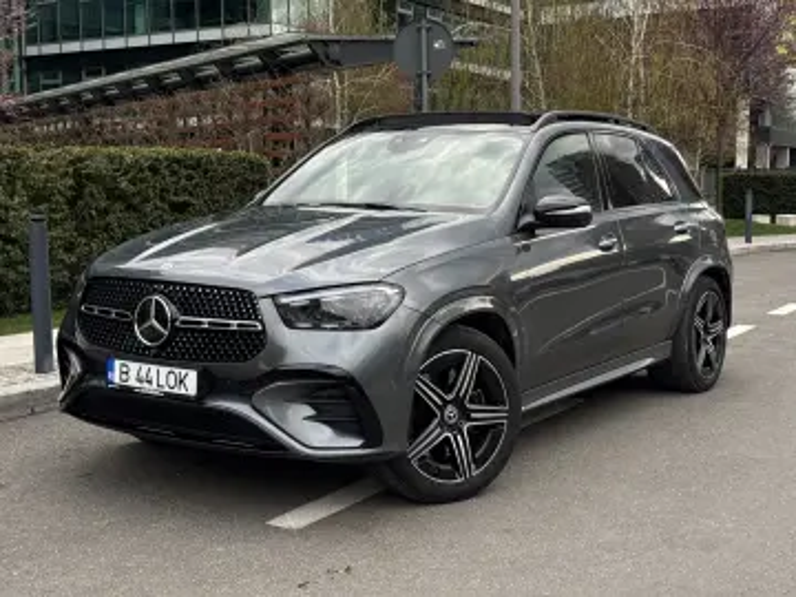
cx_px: 398
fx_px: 1104
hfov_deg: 39.7
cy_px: 298
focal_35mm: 48
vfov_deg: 30.3
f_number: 1.78
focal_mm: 6.76
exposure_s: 1/1172
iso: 64
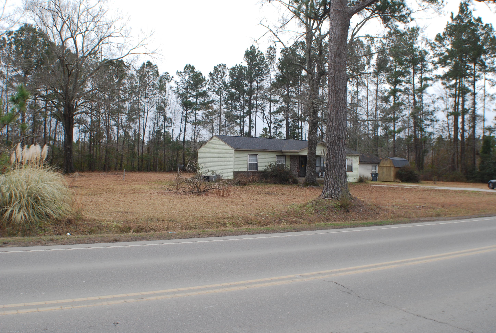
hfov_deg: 46.3
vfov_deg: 32.0
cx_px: 248
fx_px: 580
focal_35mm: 42
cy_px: 166
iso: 400
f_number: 8
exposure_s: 1/250
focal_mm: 28
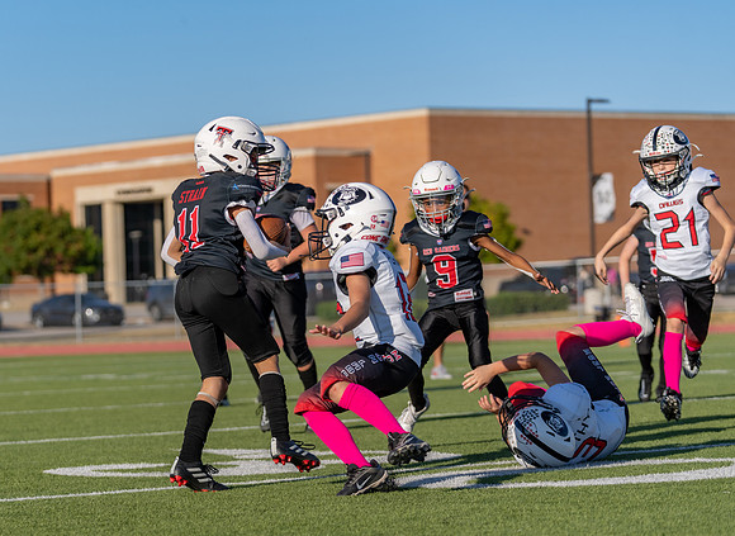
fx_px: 3089
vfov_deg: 9.9
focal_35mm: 147
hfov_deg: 13.5
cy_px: 323
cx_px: 246
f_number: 3.5
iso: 100
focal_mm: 111
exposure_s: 1/1600
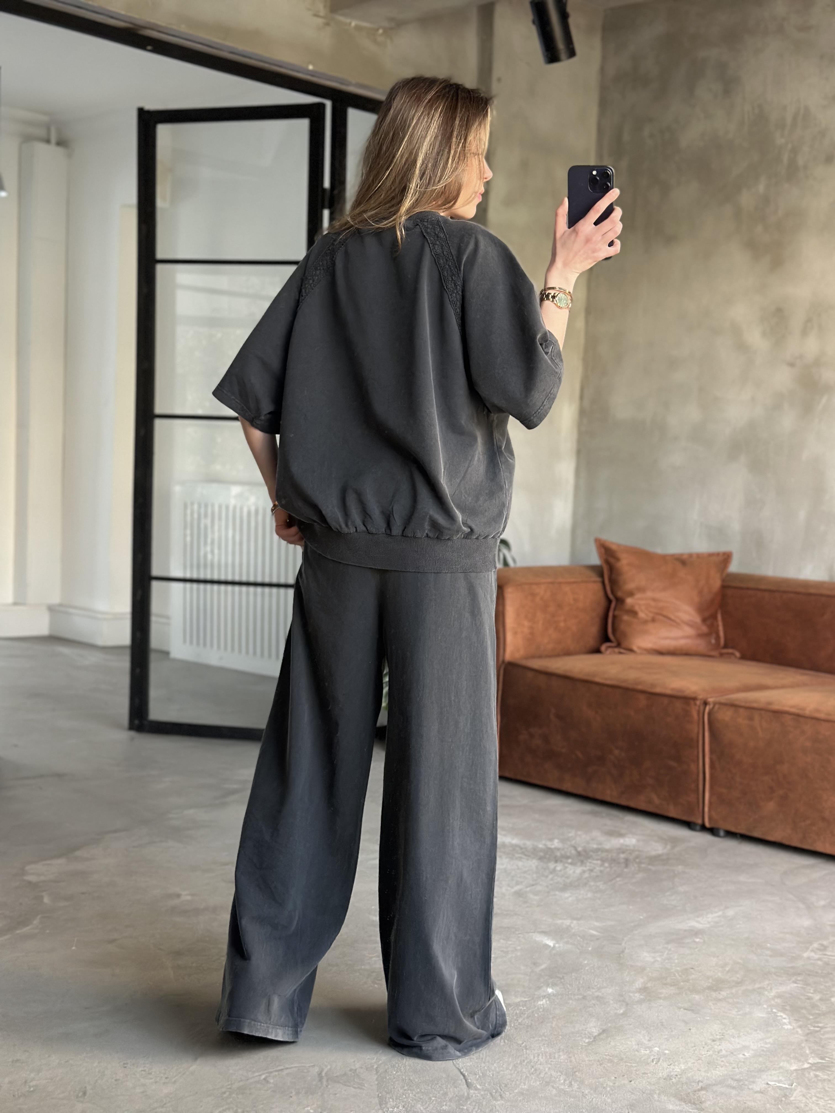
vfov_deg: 39.7
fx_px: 1544
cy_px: 556
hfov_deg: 30.3
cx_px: 418
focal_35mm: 48
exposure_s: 1/60
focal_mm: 6.86
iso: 250
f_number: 1.78
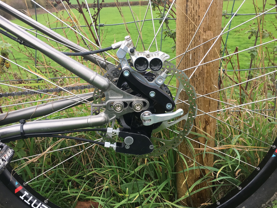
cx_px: 138
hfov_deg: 61.7
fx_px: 232
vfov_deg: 48.2
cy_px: 104
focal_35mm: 29
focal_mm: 4.15
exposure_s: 1/100
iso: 32
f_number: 2.2
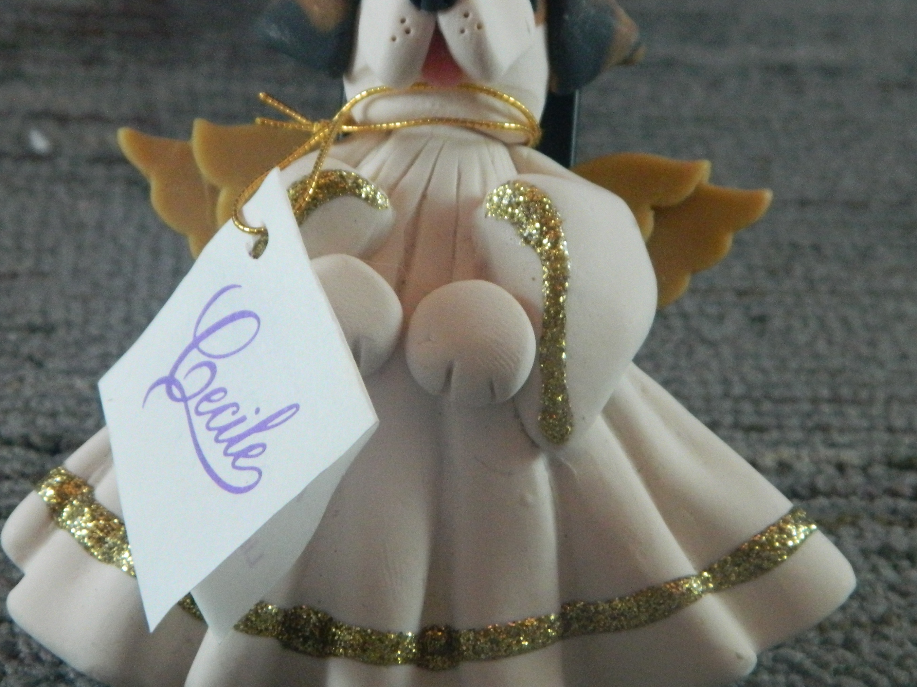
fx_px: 2967
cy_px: 288
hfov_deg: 17.6
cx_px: 444
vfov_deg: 13.2
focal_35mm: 112
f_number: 4
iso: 400
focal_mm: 12.6
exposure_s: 1/50
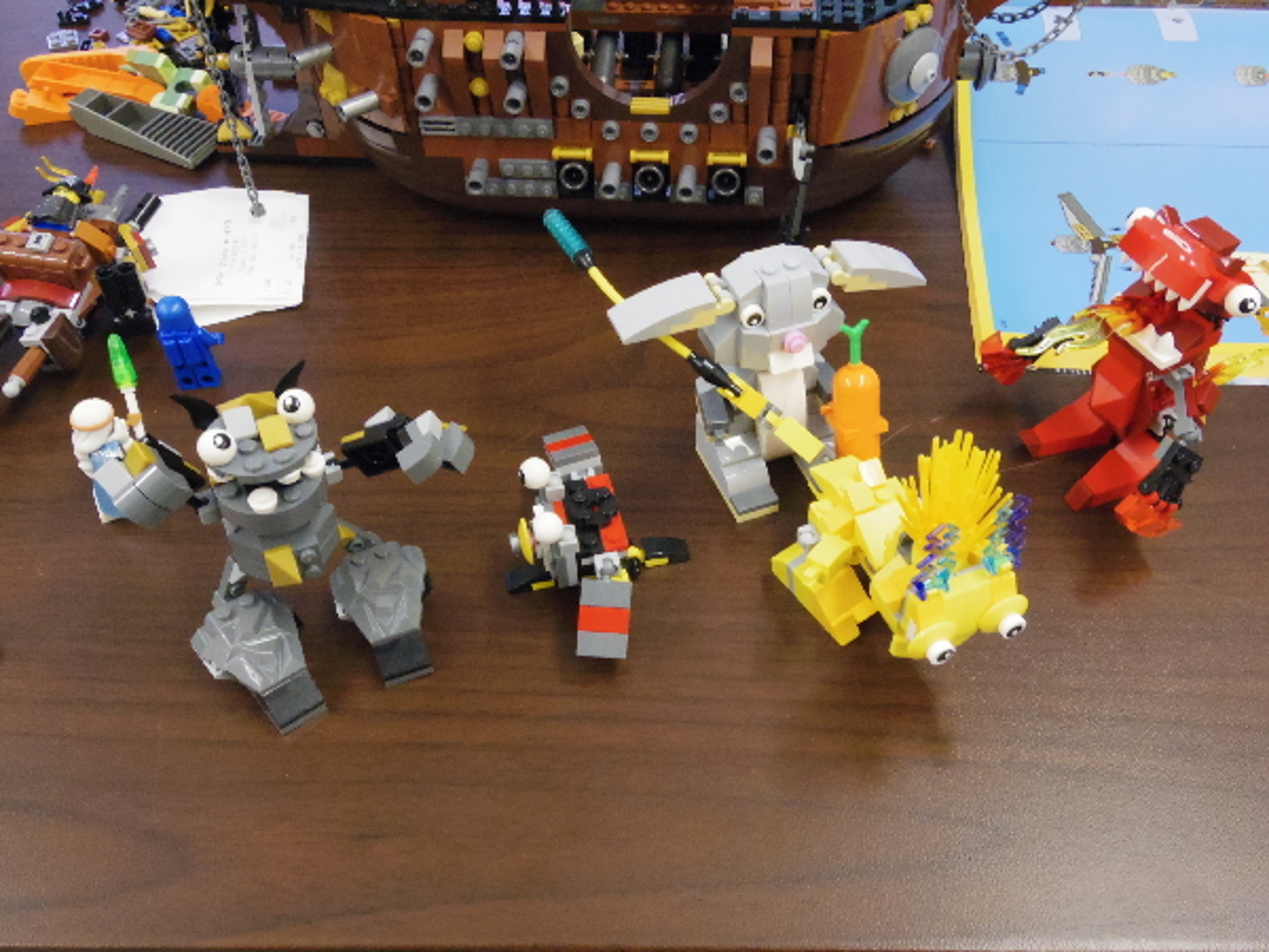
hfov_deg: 54.0
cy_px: 476
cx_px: 634
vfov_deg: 41.8
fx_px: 1246
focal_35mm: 34
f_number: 4.5
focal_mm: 6.2
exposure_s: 1/50
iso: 1600
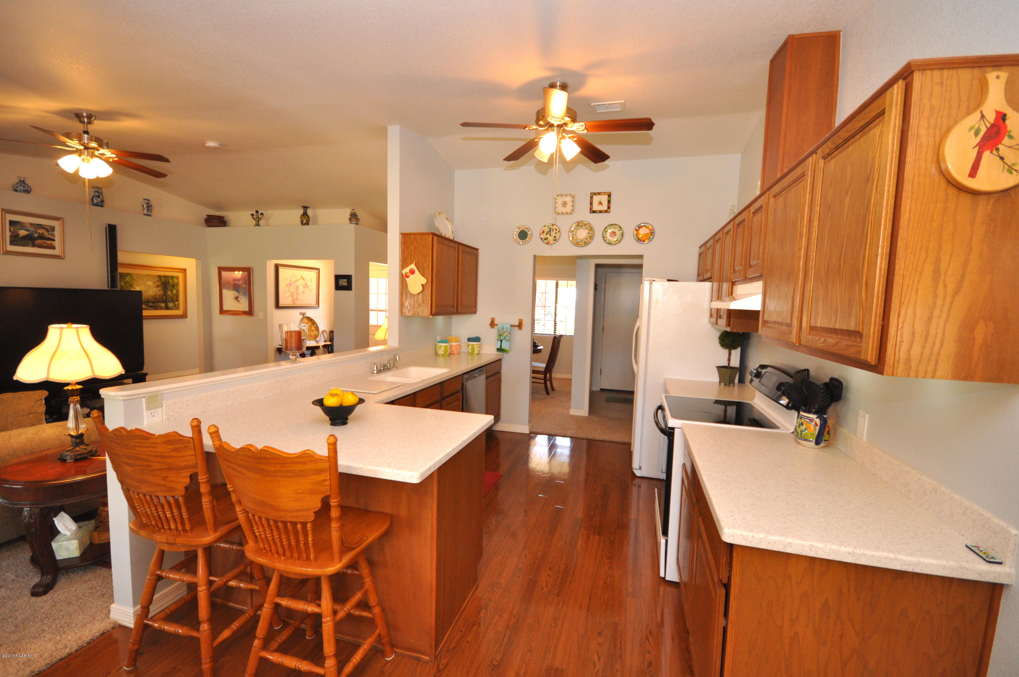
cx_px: 510
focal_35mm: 15
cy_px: 338
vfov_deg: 77.2
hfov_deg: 100.5
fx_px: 424
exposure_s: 1/60
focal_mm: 10
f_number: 4
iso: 720
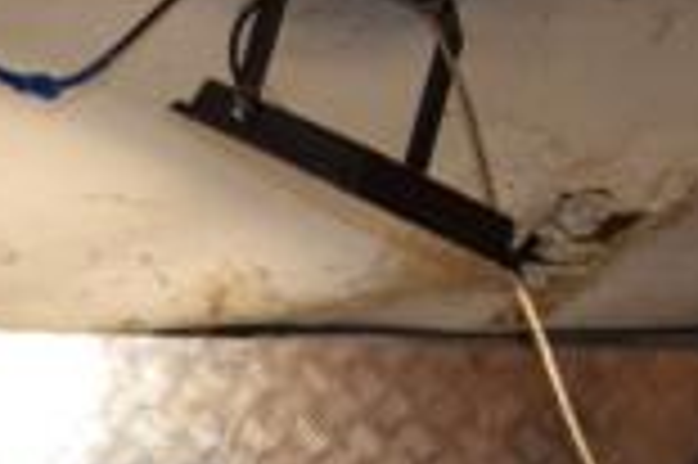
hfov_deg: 14.3
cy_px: 842
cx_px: -513
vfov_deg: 10.1
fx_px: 2479
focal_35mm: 128
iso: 800
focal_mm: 22
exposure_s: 1/200
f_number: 5.6
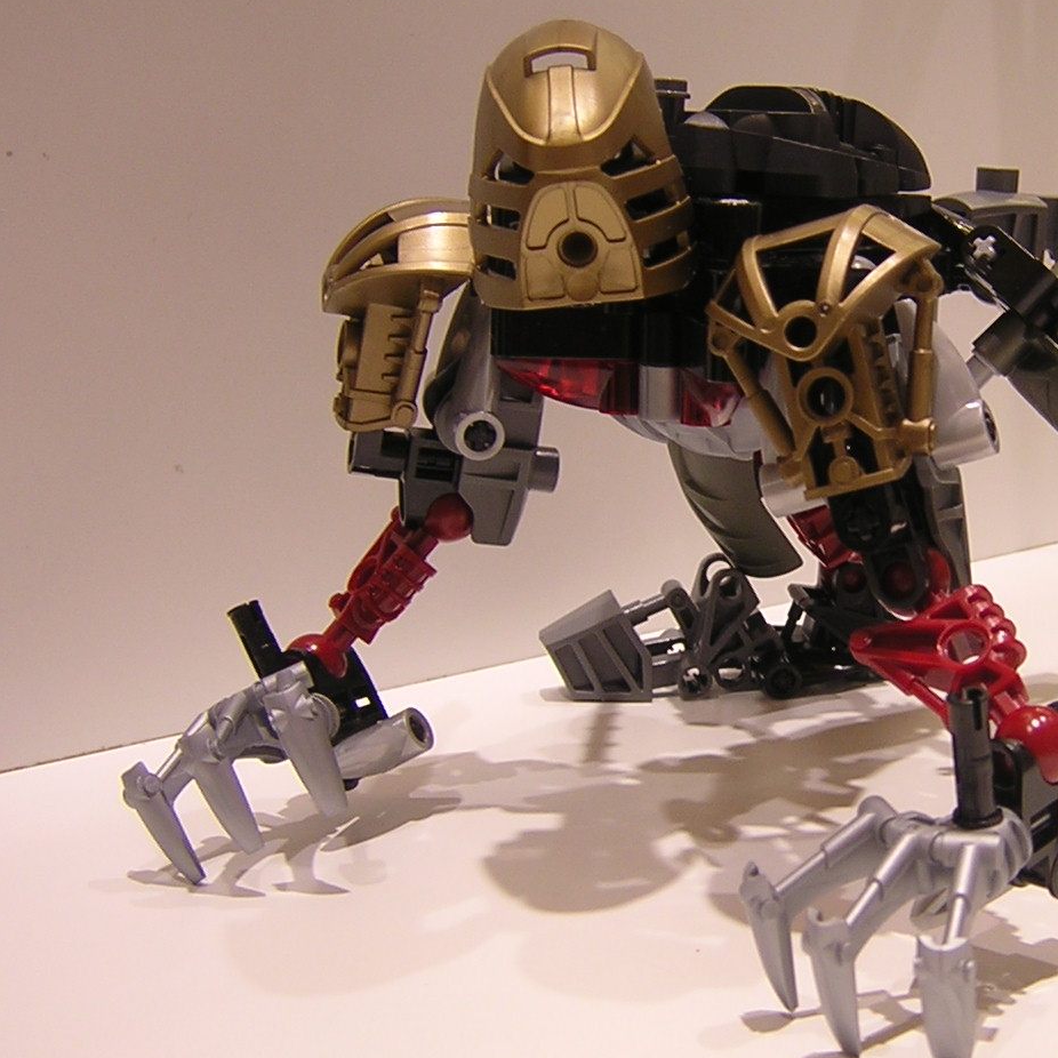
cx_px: 840
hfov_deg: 30.4
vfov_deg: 31.1
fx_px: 1902
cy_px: 491
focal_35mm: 55
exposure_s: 1/49.4
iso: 100
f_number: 2.6
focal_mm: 4.7
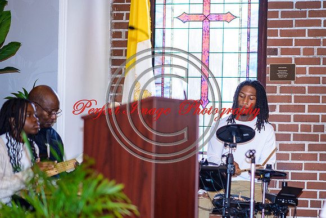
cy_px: 131
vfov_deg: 7.9
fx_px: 1583
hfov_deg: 11.7
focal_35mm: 175
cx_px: 271
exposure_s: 1/100
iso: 100
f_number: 1.4
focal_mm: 105
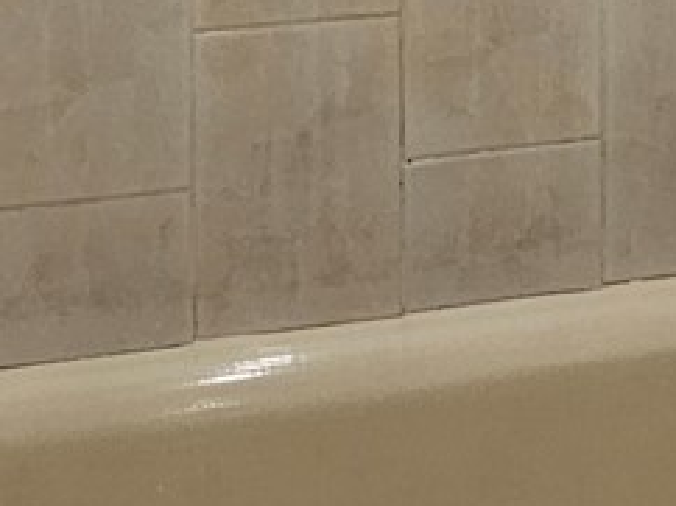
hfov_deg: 22.7
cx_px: 425
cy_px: -844
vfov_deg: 12.1
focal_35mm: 86
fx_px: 1678
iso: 125
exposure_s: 1/60
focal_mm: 2.2
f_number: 2.2
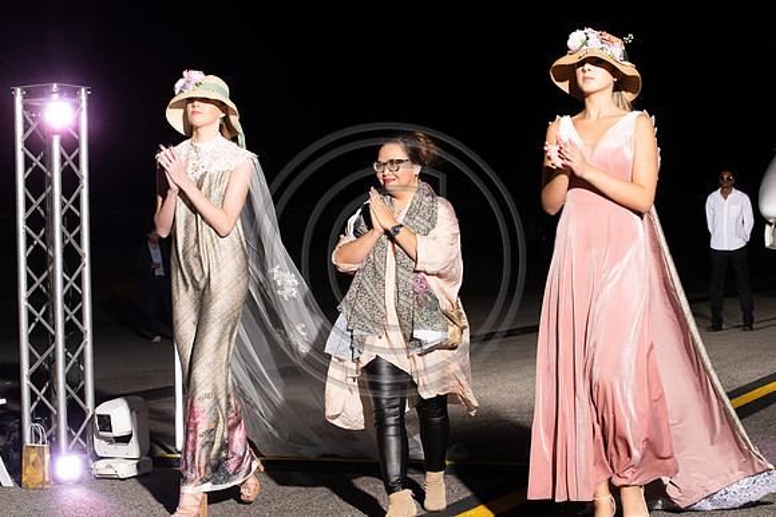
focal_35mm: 70
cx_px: 388
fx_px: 1508
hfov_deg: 28.9
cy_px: 258
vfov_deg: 19.4
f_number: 6.3
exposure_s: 1/200
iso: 1000
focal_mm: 70
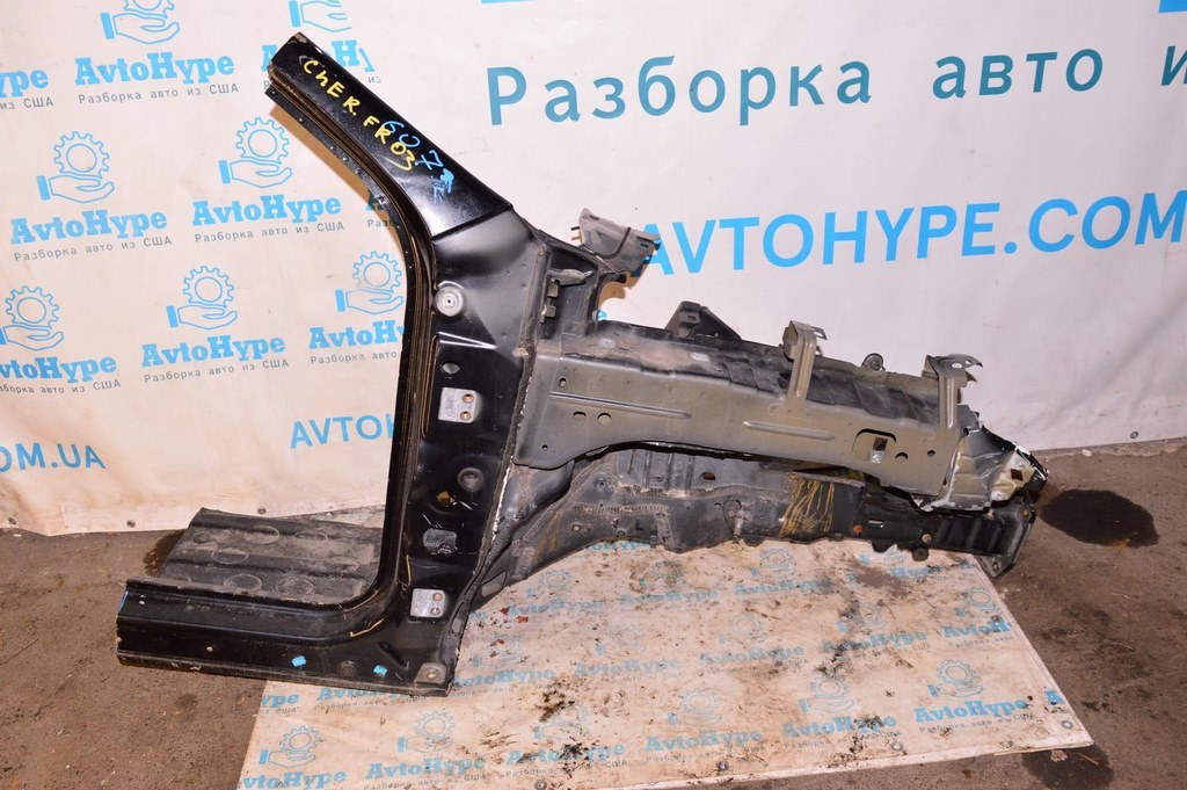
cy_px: 395
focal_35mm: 33
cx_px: 594
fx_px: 1087
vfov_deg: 39.9
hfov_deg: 57.3
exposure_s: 1/200
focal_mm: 22
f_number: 8
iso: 1600
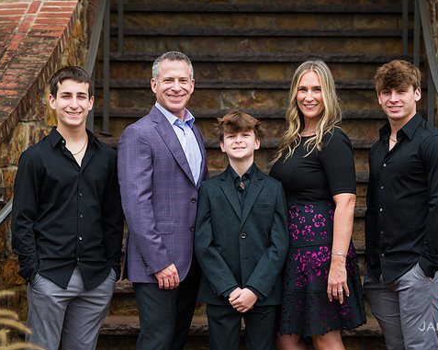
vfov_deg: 12.3
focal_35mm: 125
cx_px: 255
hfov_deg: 15.4
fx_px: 1619
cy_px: 165
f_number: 4
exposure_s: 1/200
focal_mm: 102
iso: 200
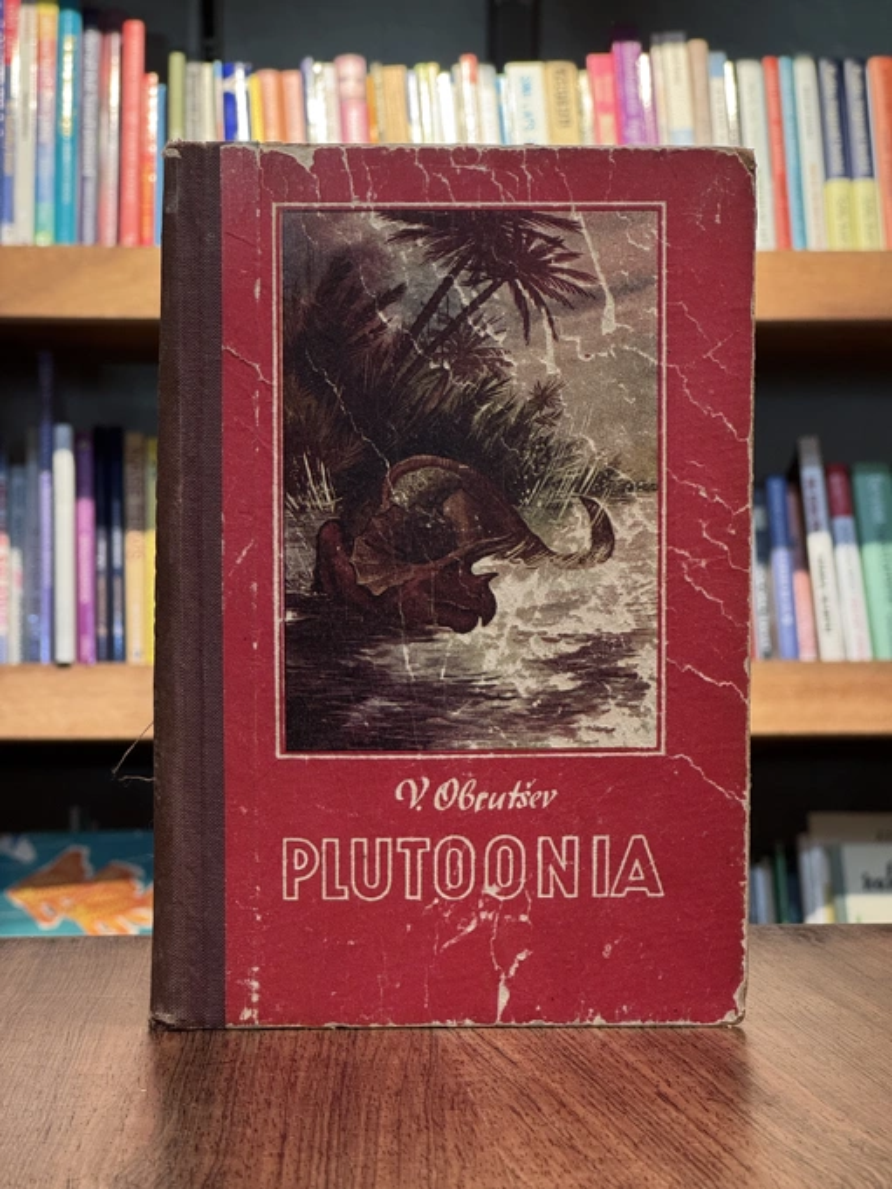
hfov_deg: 19.1
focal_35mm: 77
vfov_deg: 25.3
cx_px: 446
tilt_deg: -0.8
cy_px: 594
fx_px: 2645
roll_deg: -0.9
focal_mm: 9
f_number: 2.8
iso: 200
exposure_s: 1/50
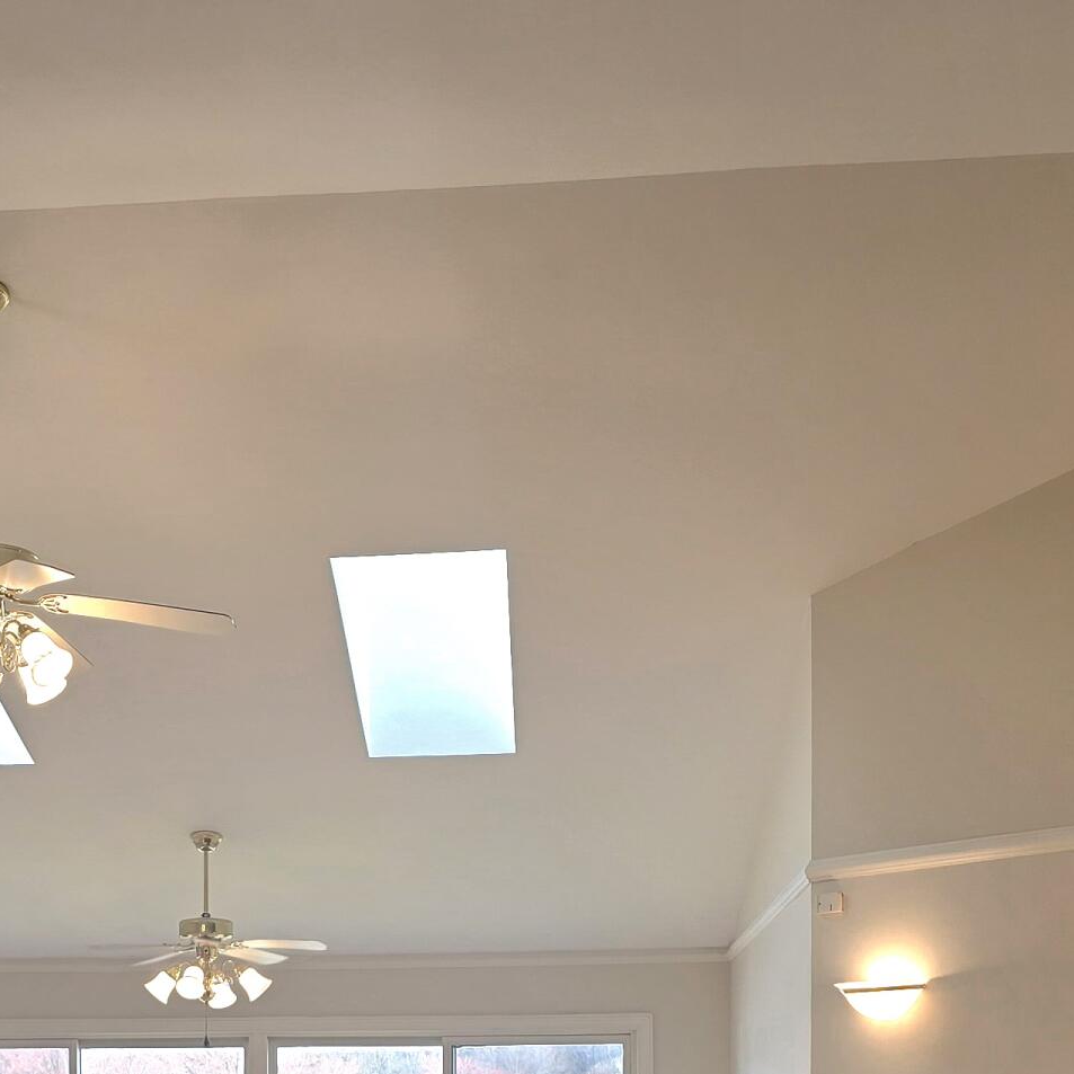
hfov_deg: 26.7
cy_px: 1160
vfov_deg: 25.1
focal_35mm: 64
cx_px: 335
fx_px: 2247
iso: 16
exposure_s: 1/120
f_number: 1.7
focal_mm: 6.3
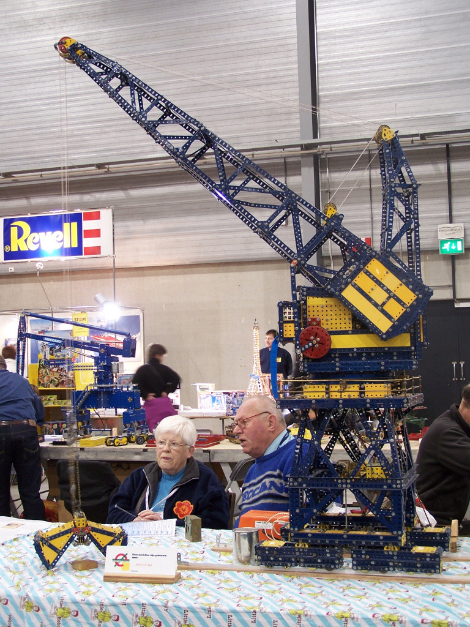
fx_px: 923
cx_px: 235
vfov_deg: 37.5
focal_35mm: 51
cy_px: 314
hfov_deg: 28.6
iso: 80
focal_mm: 8.5
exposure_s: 1/6
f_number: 3
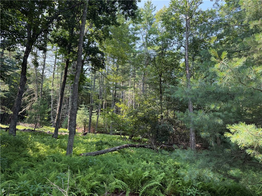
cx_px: 131
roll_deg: -3.8
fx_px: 182
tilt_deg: +7.0
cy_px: 98
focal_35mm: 24
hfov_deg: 71.6
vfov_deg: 56.8
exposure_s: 1/467
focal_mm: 6.76
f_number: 1.78
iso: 100
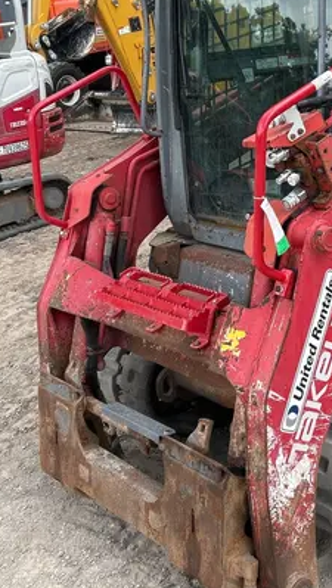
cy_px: 217
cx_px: 362
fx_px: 812
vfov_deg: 39.6
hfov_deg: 21.9
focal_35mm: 52
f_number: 1.5
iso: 50
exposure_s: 1/358
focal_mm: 5.7
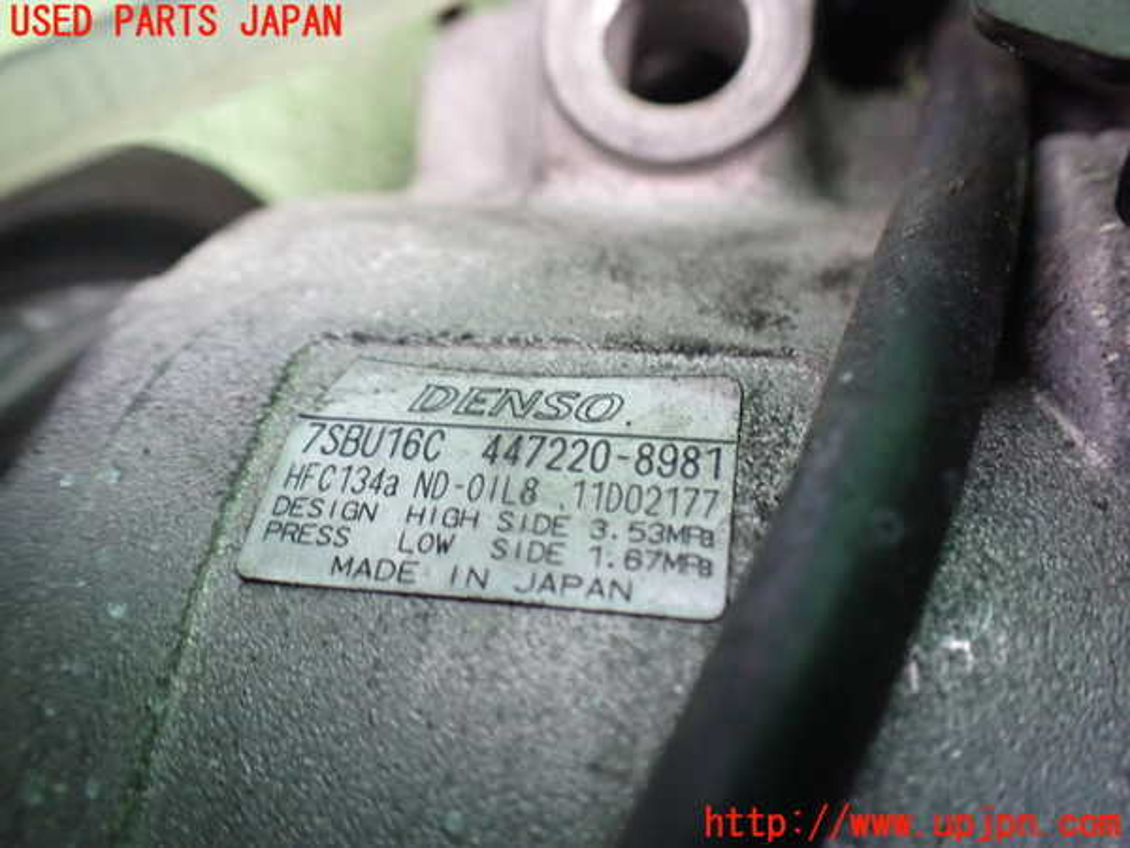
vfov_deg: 46.8
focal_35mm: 30
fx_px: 979
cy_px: 424
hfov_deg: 60.0
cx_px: 565
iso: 800
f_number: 2.3
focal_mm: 5.4
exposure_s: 1/30
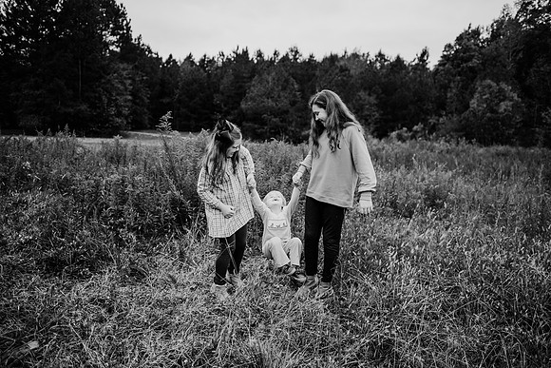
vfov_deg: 50.2
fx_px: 393
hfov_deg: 70.1
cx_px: 276
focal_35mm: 26
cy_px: 184
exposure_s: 1/800
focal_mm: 24
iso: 125
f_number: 2.2
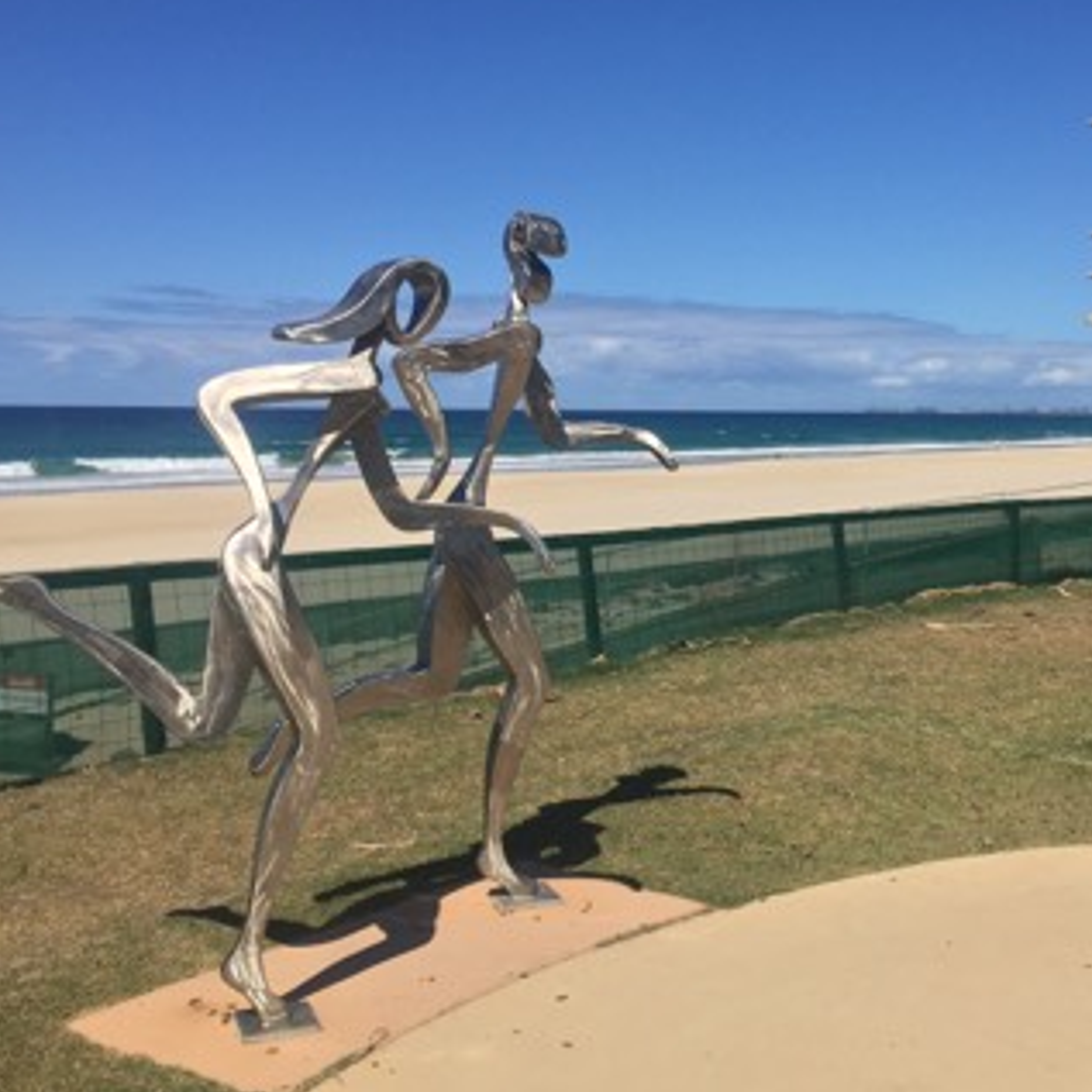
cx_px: 775
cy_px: 455
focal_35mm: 42
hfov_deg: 39.3
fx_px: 1499
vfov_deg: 39.9
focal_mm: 4.15
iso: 32
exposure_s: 1/3300
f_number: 2.2
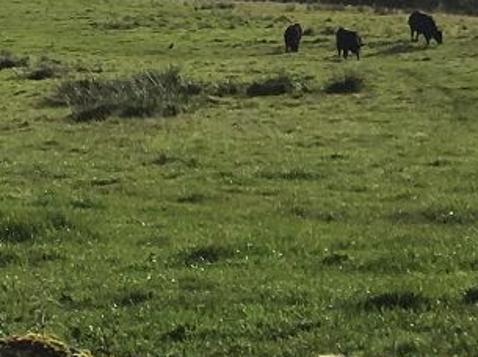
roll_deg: -1.6
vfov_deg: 7.6
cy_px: 49
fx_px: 2690
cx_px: -733
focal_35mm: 195
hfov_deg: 9.0
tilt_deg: -3.1
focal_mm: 4.15
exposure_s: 1/2747
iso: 25
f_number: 2.2
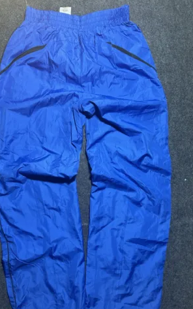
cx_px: 85
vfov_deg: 61.1
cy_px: 169
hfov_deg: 40.5
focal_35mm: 31
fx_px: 261
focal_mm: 5.7
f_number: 1.5
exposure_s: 1/50
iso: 80
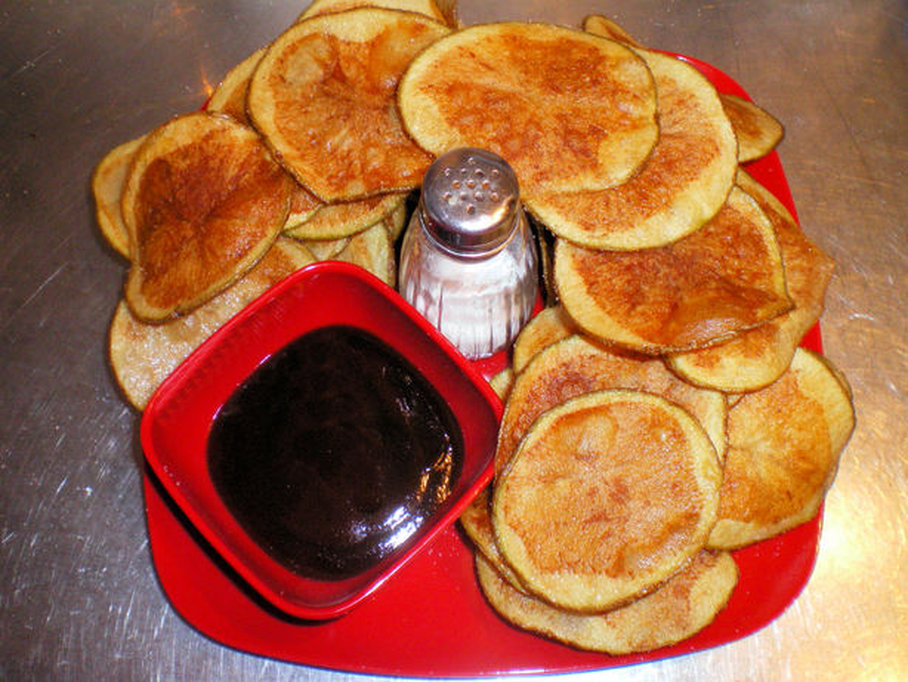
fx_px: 997
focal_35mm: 38
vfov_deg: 37.7
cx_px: 454
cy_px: 341
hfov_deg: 49.0
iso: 320
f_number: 4.6
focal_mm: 6.3
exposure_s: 1/50
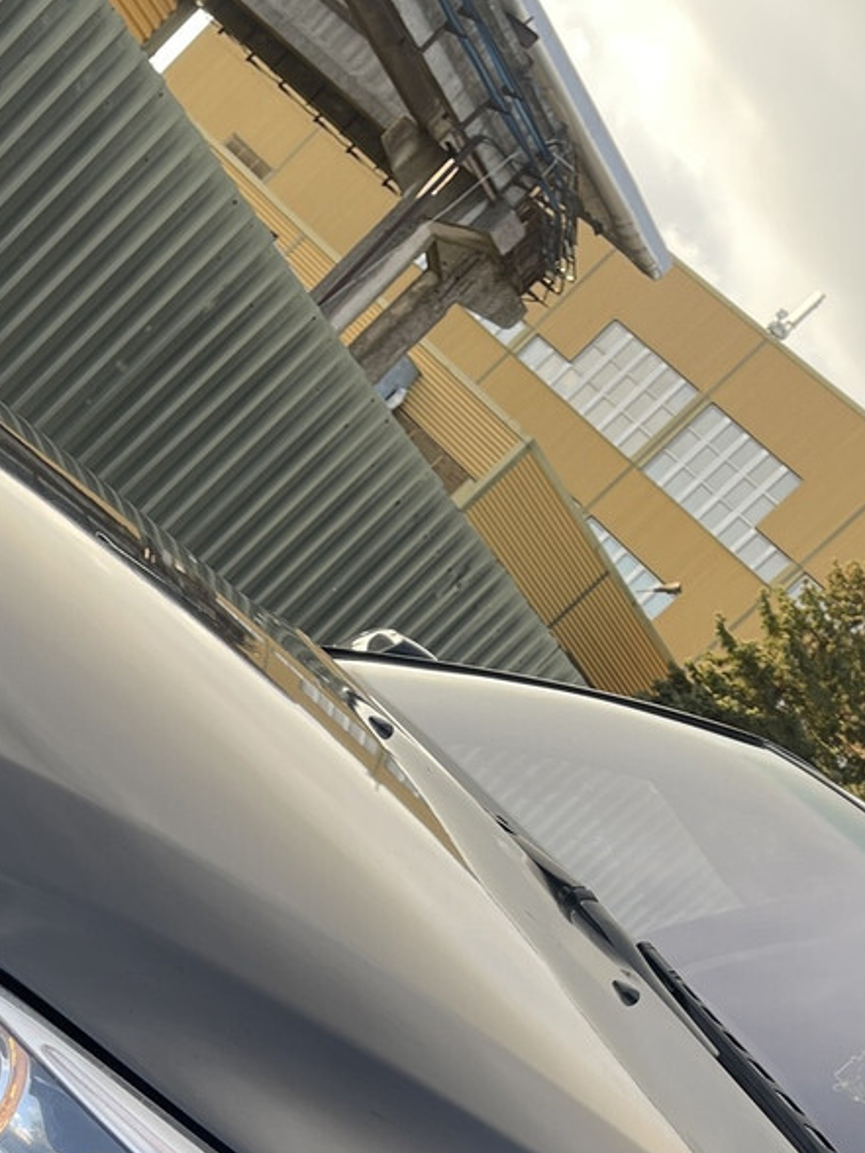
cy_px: 1296
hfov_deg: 21.4
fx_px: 2266
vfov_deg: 26.2
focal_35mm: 68
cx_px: 177
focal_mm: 5.1
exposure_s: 1/144
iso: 32
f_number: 1.6
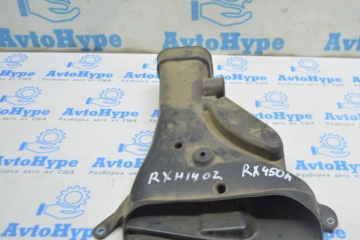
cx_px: 226
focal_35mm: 41
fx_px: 410
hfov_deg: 47.0
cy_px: 127
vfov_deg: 32.6
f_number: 3.8
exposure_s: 1/40
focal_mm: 20
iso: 400
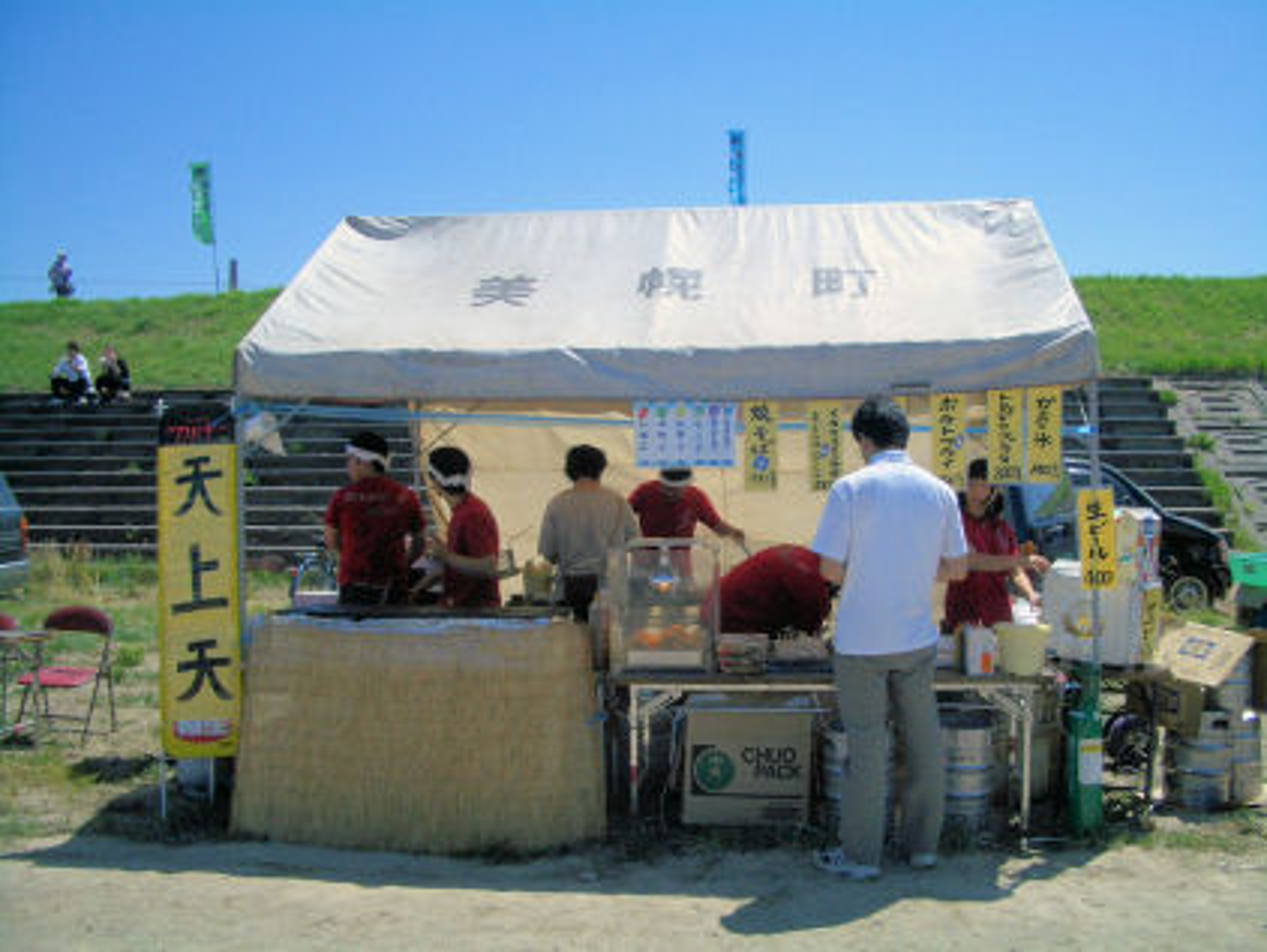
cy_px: 476
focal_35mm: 35
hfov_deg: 52.6
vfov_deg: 40.7
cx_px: 634
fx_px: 1282
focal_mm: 5.8
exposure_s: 1/1250
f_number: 4.3
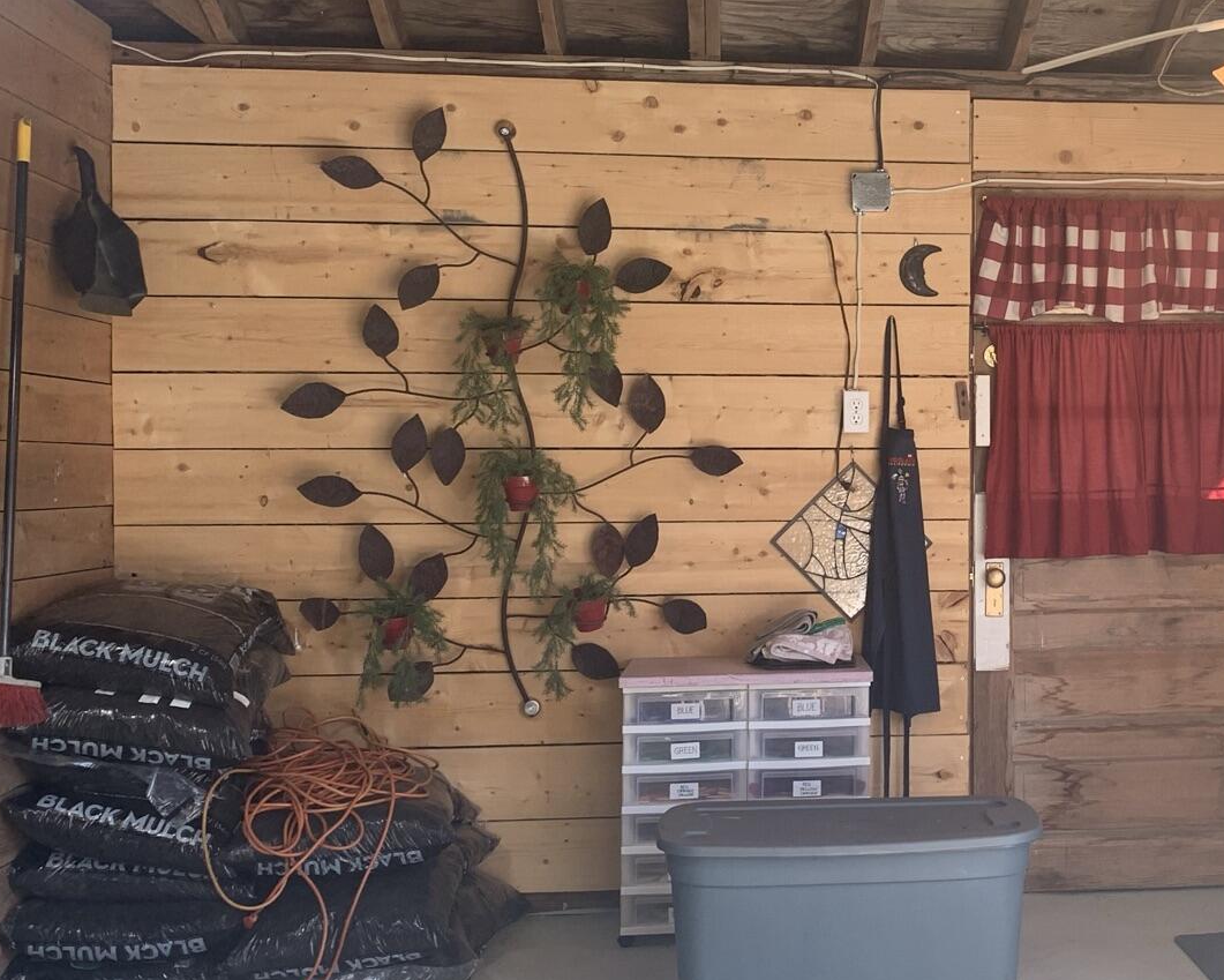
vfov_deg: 30.8
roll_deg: +0.4
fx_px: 1775
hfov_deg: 36.7
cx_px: 978
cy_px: 478
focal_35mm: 49
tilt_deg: -1.0
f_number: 1.8
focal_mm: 4.25
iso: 32
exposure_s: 1/122
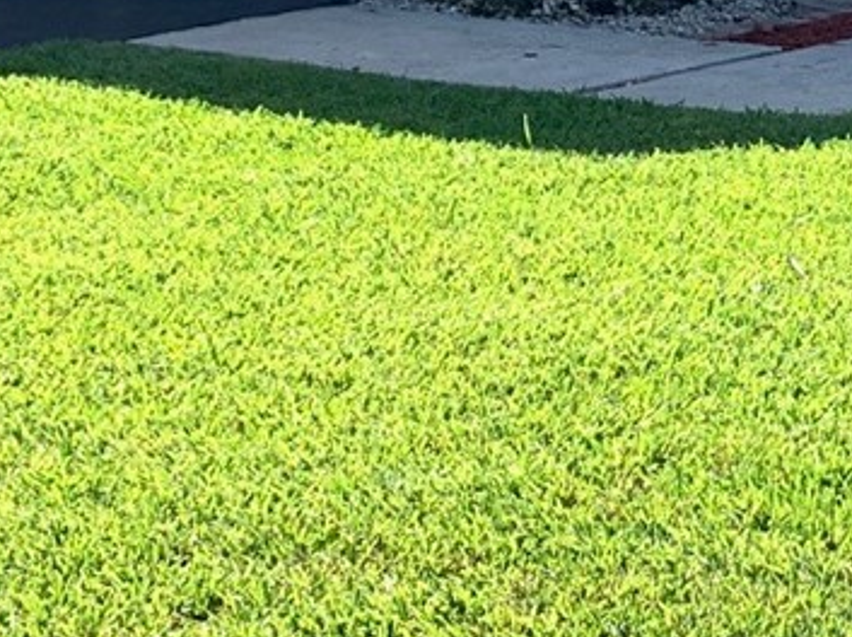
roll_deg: -0.8
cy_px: -94
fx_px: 2901
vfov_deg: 12.3
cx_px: 1629
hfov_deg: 14.3
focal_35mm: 118
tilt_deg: -2.3
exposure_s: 1/911
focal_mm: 4.25
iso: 25
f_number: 1.8
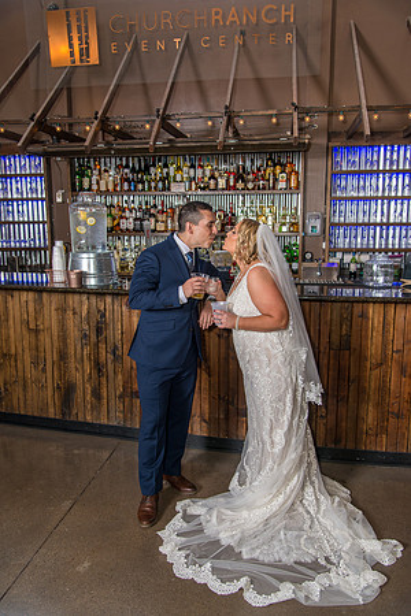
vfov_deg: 60.3
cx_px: 206
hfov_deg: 42.3
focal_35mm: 31
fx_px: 531
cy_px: 308
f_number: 5
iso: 400
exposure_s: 1/100
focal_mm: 31
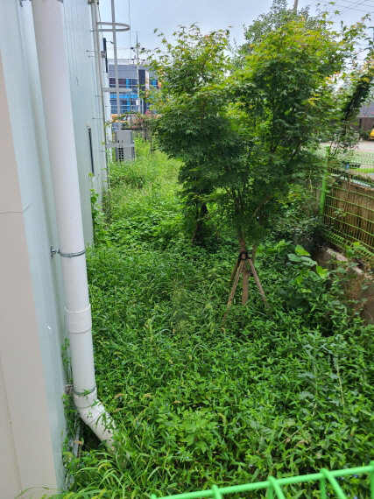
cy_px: 250
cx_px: 187
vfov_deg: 67.3
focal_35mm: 26
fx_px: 375
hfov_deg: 53.0
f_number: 1.8
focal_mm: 5.4
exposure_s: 1/529
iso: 40
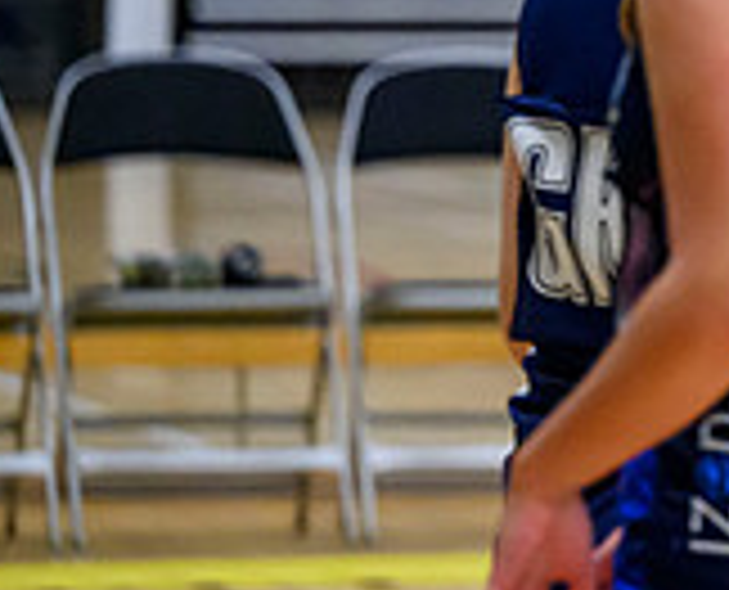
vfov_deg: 3.2
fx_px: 10703
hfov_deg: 3.9
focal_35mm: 494
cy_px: -120
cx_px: 1492
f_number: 2.8
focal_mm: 125
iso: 6400
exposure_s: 1/1000
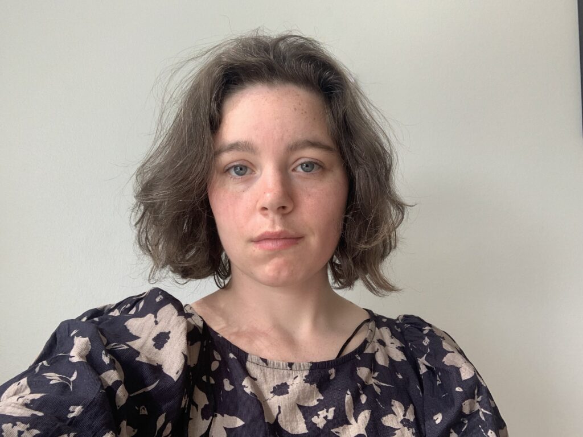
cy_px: 218
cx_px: 292
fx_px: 539
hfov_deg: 56.8
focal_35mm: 32
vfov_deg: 44.2
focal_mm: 2.87
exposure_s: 1/121
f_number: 2.2
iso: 50
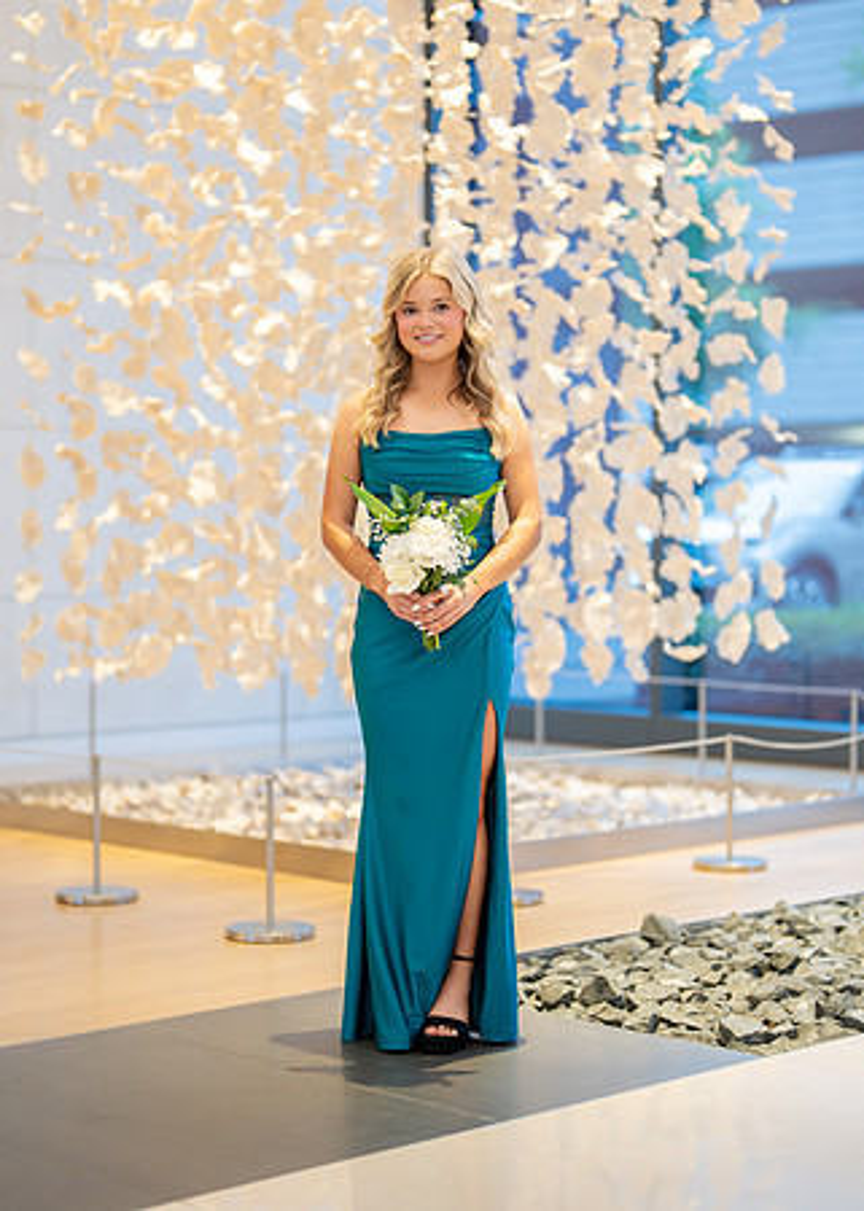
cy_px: 614
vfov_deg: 26.2
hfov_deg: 18.8
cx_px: 454
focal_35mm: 76
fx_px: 2606
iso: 1000
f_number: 1.2
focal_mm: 50
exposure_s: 1/800
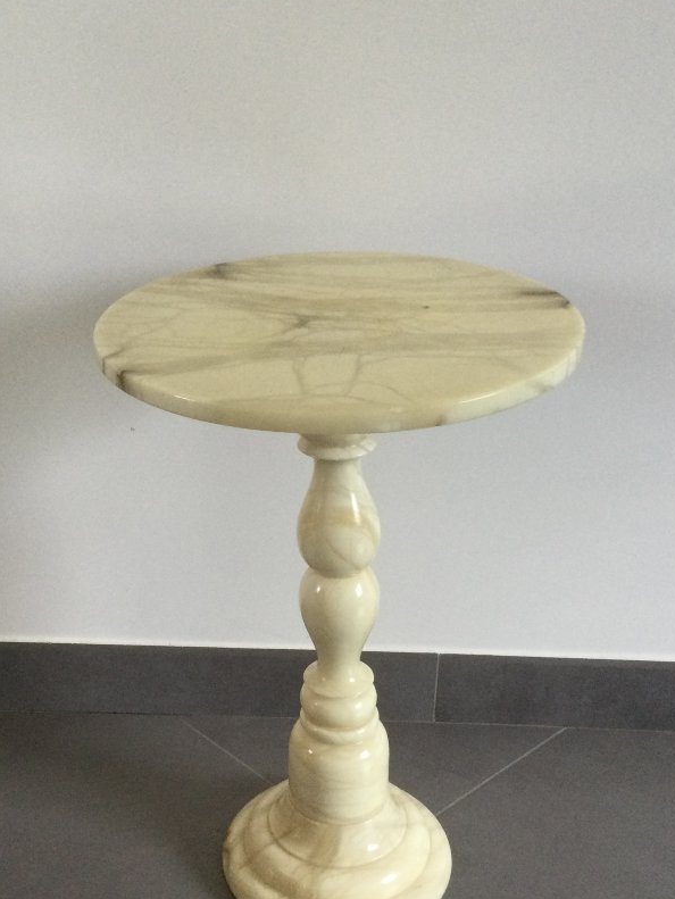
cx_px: 292
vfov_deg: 40.1
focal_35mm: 47
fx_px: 1221
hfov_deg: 30.9
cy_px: 564
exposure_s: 1/33
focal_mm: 3.3
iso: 50
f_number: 2.4
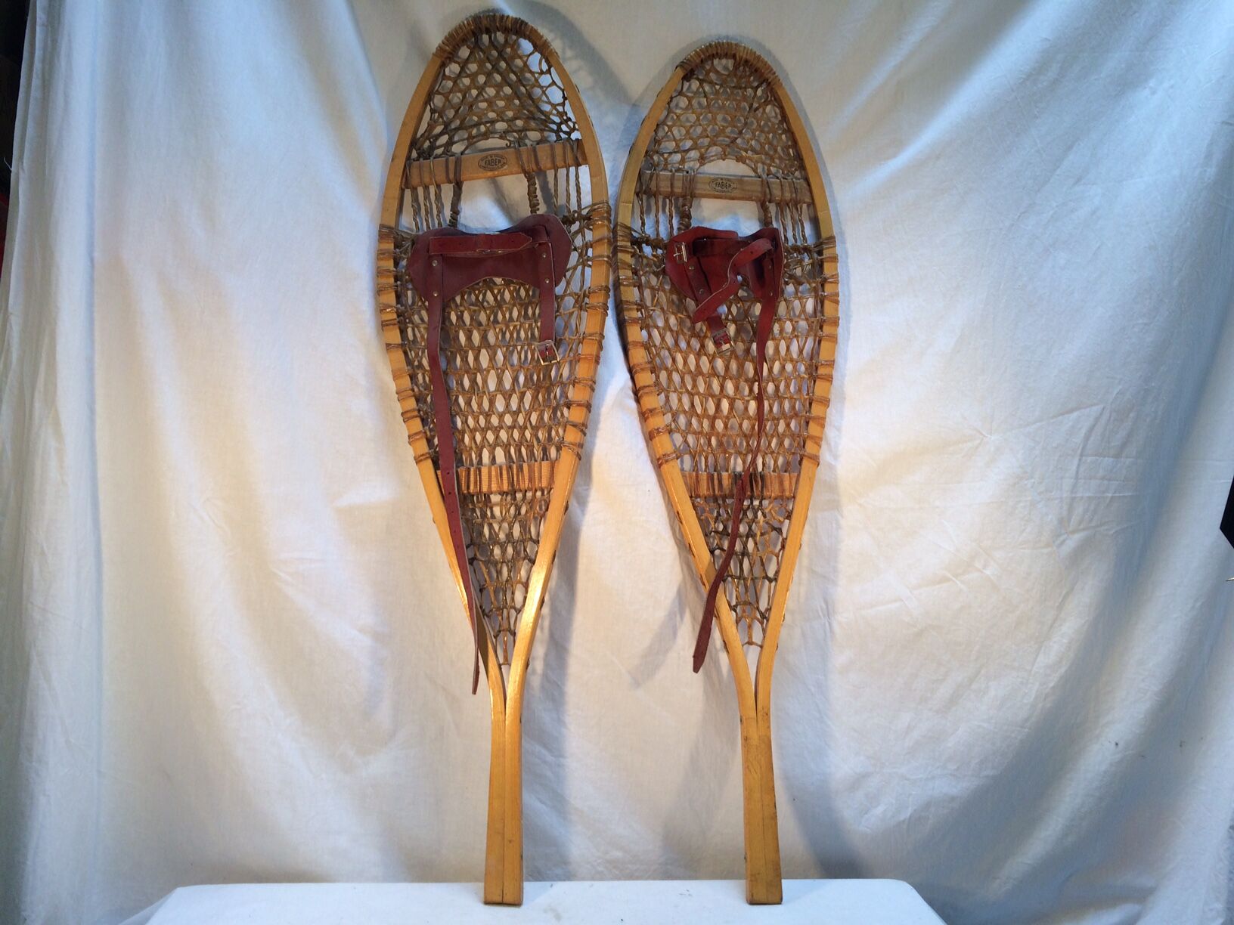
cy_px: 462
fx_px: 1034
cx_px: 617
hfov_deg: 61.7
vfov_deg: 48.2
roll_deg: -0.7
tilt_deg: -0.7
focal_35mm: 29
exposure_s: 1/50
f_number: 2.2
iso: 50
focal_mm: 4.15
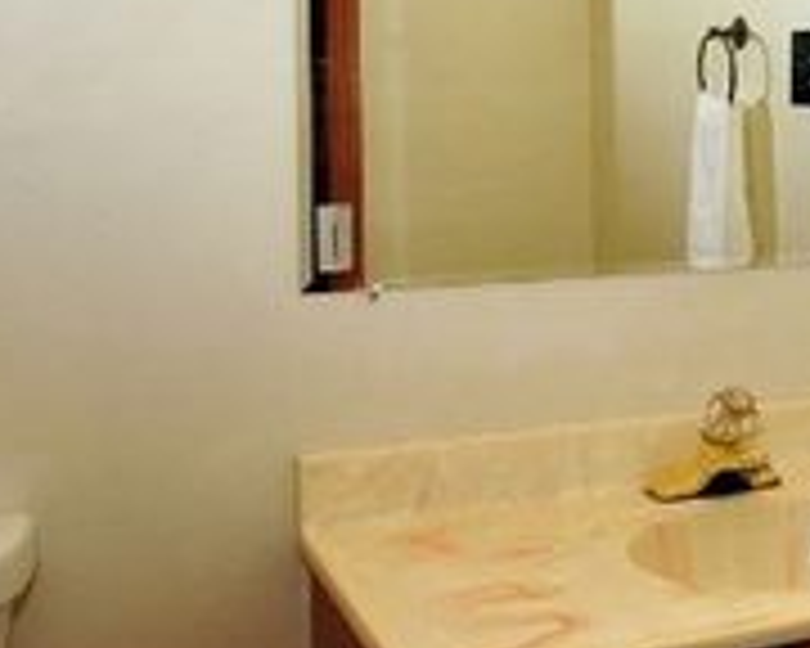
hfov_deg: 30.7
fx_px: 1387
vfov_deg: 26.1
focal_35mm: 58
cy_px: 198
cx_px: 770
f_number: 4.5
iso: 200
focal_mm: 11.5
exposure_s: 1/125
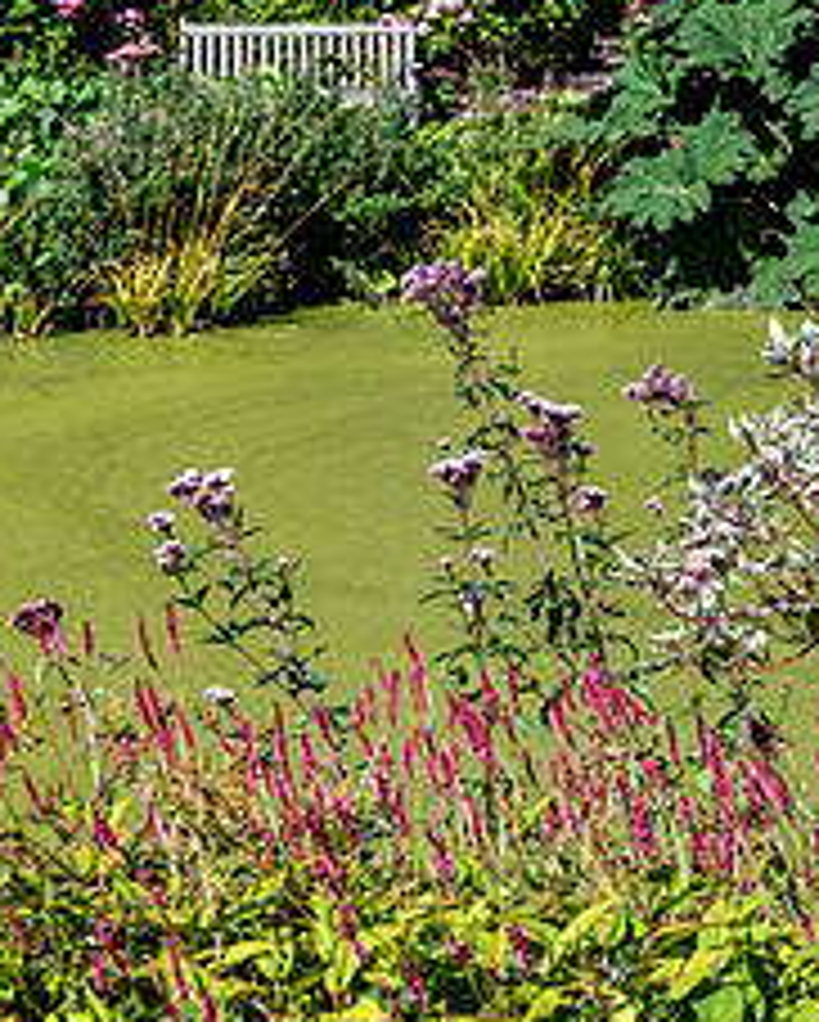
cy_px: 299
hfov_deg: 16.9
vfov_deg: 20.9
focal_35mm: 91
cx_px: 464
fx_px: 2754
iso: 64
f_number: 5.6
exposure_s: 1/400
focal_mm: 38
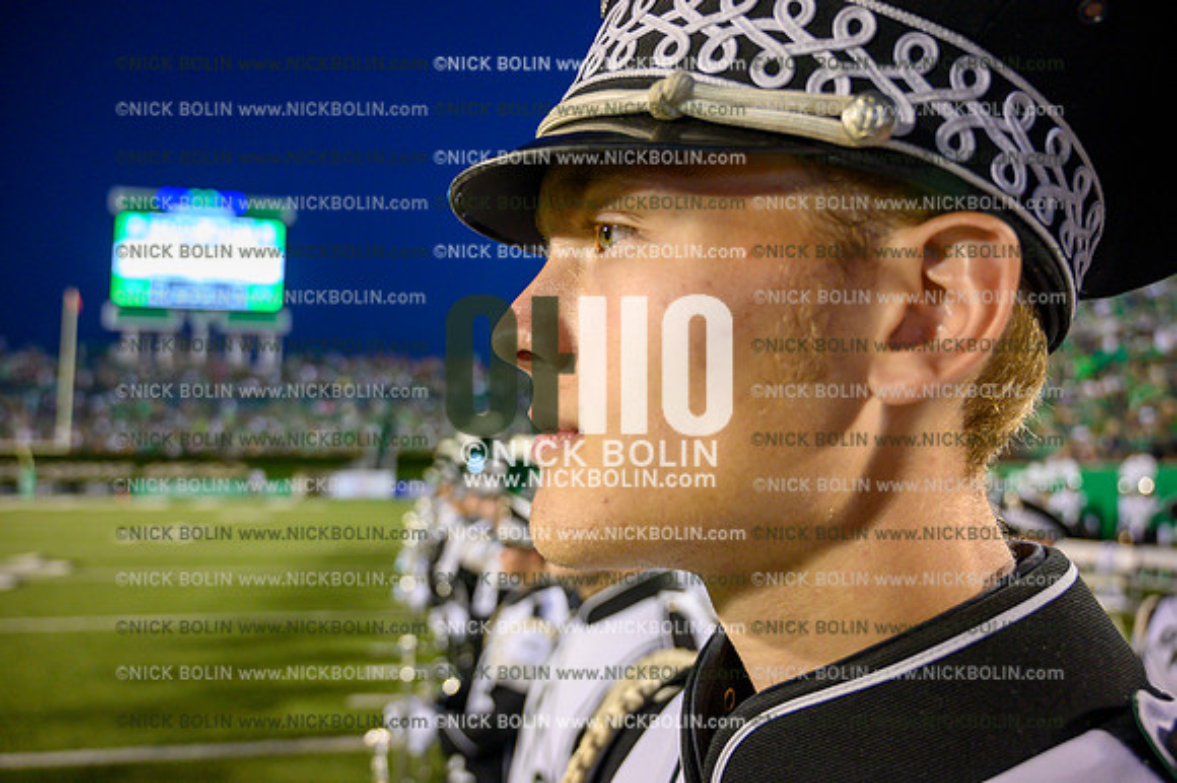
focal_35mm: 24
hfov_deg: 73.8
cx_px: 588
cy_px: 392
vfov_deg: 53.1
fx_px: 784
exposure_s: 1/200
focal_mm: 24
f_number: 4
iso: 2000
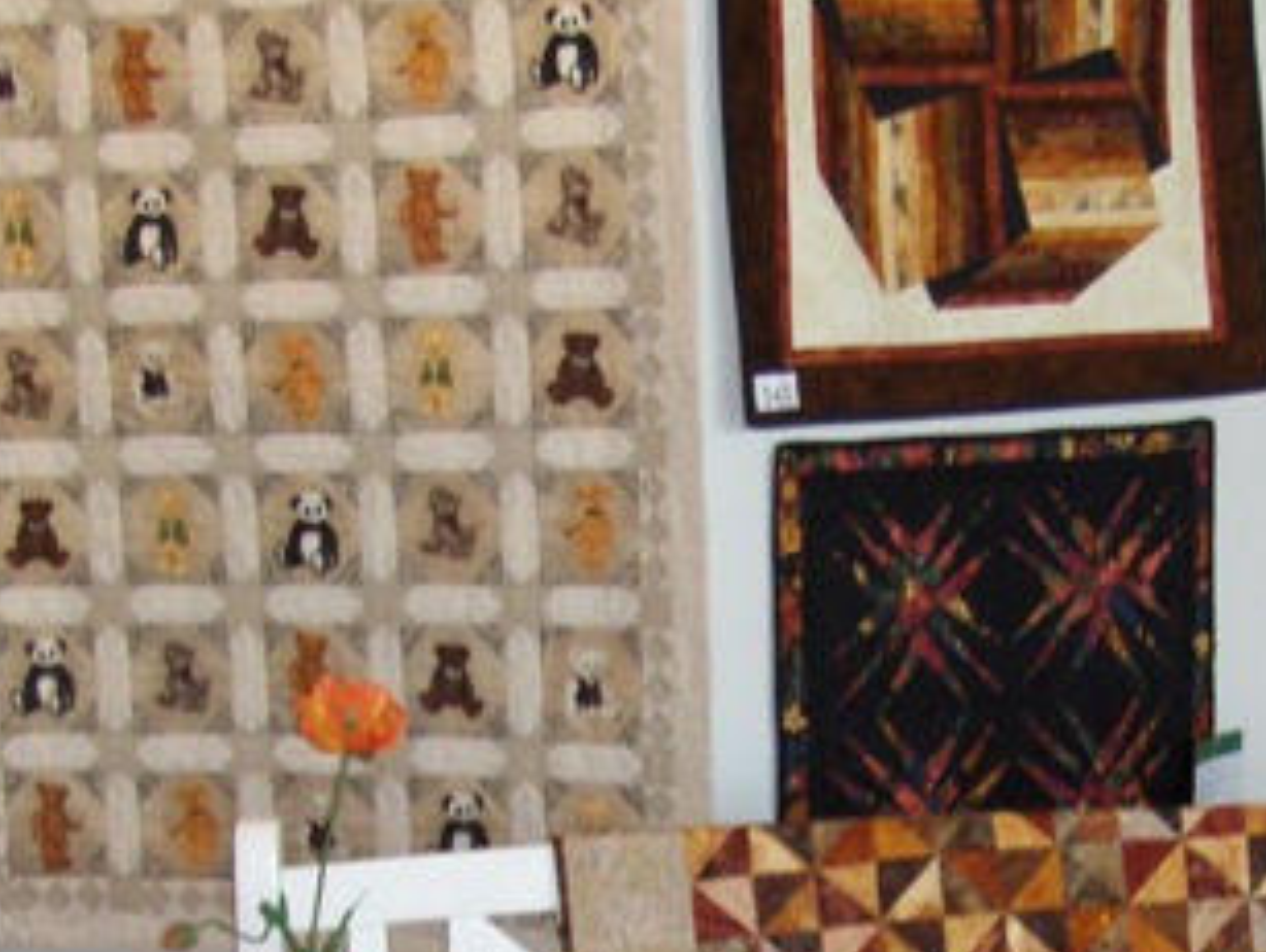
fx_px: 3662
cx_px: 821
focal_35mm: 100
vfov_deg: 14.6
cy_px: 923
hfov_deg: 19.6
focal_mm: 6.5
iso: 100
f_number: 3.5
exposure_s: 1/60
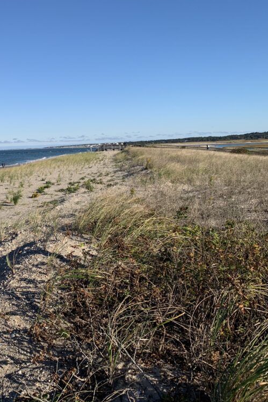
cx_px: 73
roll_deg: +3.2
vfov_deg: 51.9
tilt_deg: -7.0
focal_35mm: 37
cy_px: 199
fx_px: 413
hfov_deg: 35.3
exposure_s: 1/2481
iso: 25
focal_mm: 4.25
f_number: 1.8
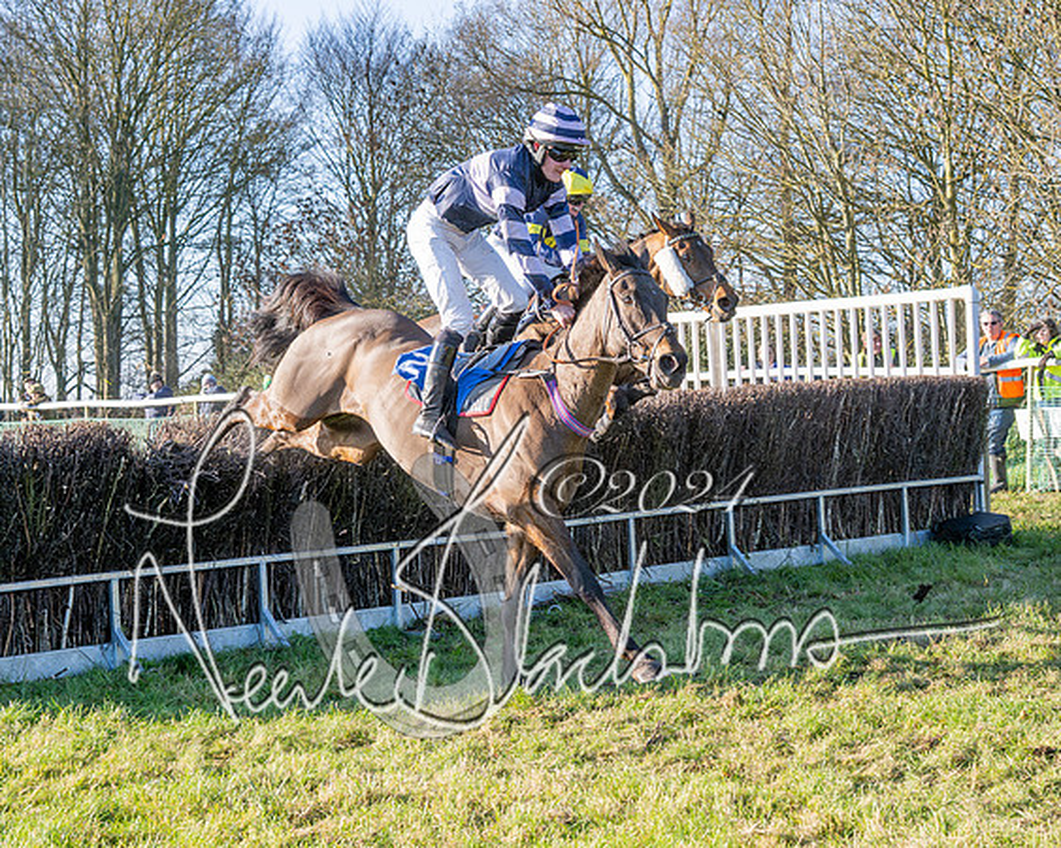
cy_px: 450
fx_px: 2219
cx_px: 489
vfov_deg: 21.6
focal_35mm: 71
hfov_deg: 26.9
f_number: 4.5
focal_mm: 35
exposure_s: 1/1250
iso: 400
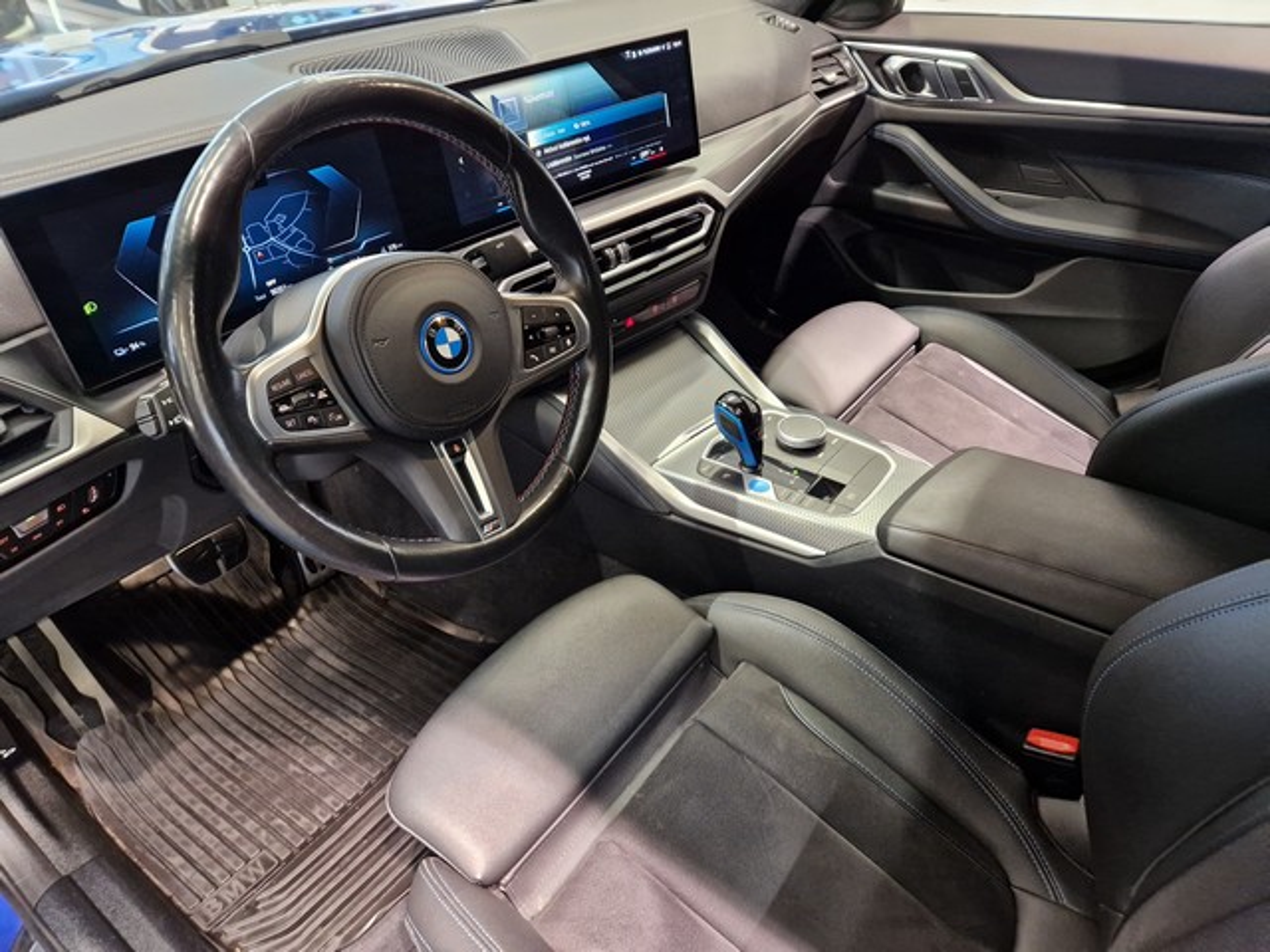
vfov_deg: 58.9
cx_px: 635
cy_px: 476
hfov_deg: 73.9
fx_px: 844
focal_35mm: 23
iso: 500
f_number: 1.8
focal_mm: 5.4
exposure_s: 1/100
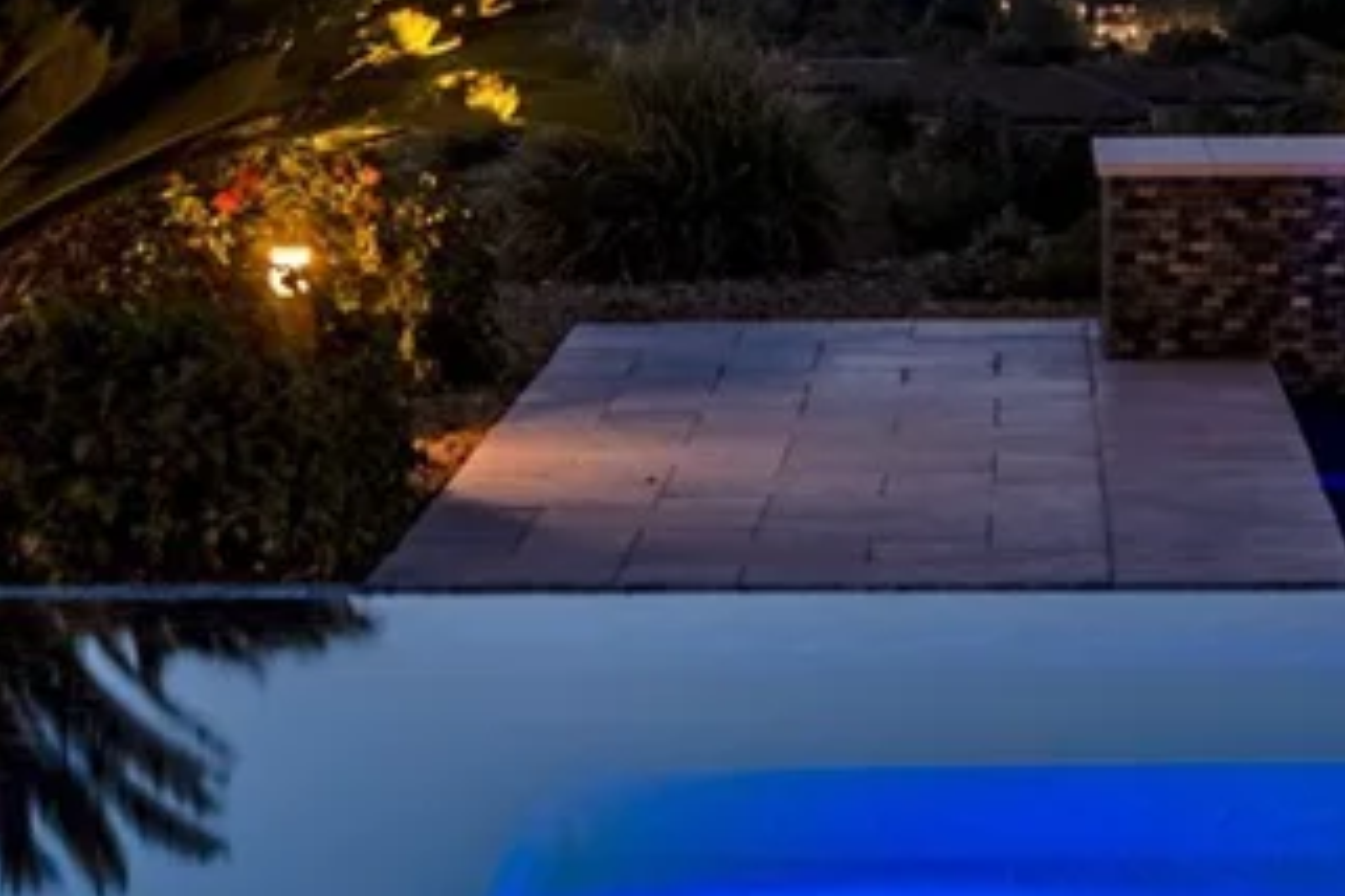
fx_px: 6911
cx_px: 1102
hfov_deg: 11.1
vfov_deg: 7.3
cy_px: -316
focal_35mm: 185
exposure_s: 1/30
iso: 640
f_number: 8
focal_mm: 58
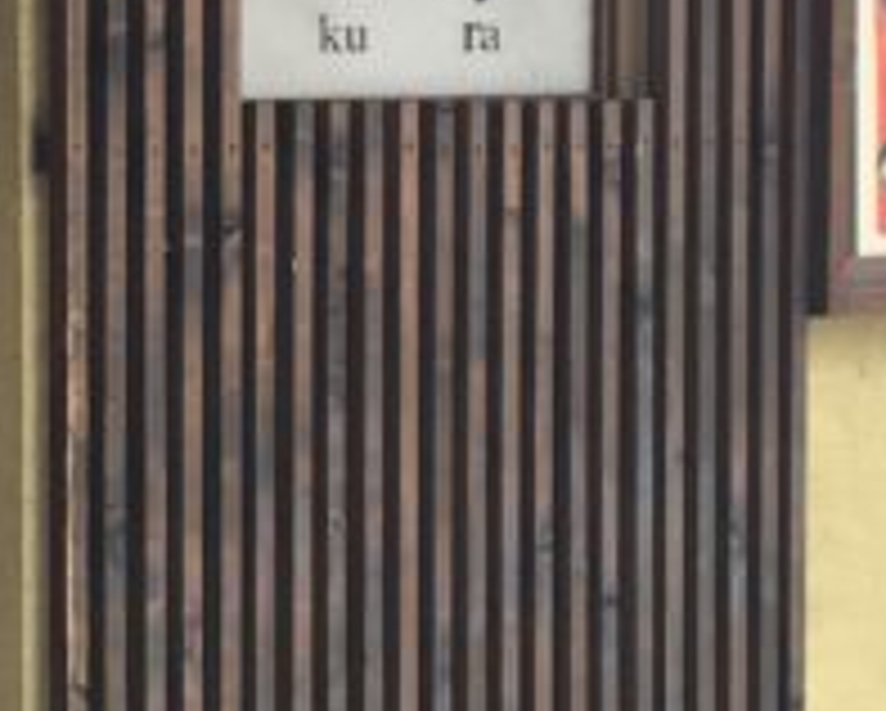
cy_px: 216
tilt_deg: -2.8
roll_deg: +0.1
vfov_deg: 10.5
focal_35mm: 147
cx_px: -256
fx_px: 3858
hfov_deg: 12.7
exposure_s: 1/120
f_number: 2.2
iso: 25
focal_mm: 4.15
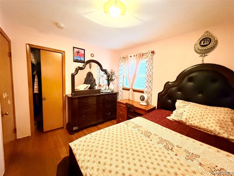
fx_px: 95
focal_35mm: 14
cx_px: 117
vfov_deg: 85.7
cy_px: 88
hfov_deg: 102.1
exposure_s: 1/60
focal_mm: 2.22
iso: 1000
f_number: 2.2
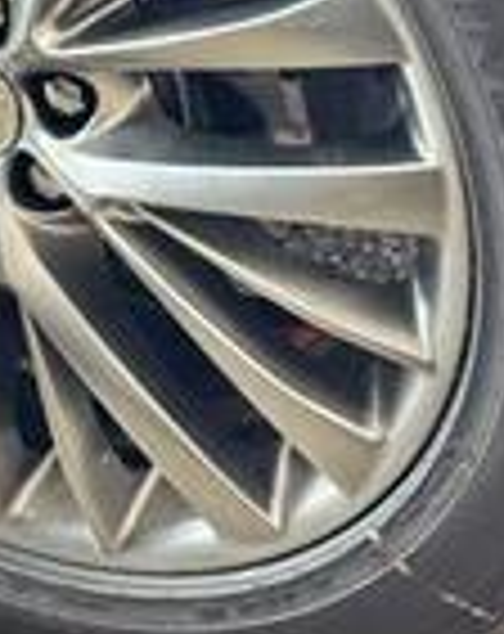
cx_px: 184
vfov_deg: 11.4
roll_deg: +0.6
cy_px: -18
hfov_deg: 9.2
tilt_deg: -32.7
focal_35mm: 168
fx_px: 3146
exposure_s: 1/60
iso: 250
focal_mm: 6.76
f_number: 1.78
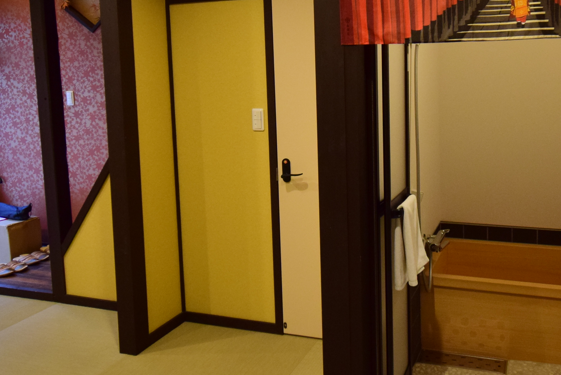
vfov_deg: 39.6
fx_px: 514
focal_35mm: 33
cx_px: 343
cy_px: 128
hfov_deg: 56.7
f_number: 4.5
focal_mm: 10
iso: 800
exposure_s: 1/60
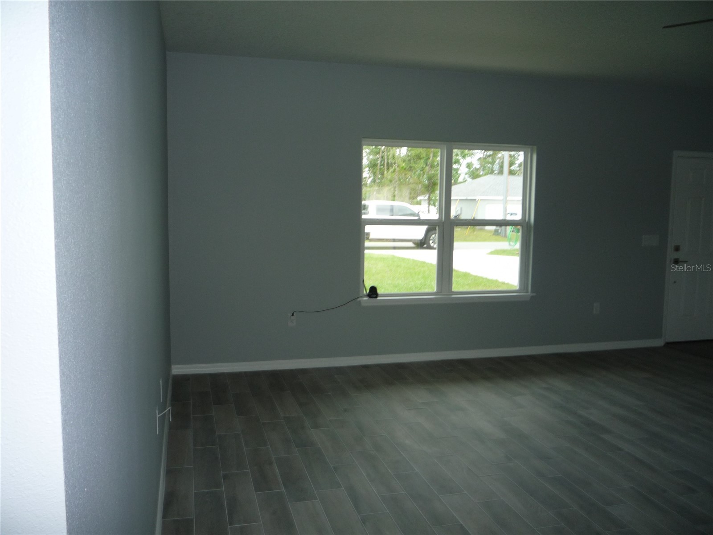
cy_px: 268
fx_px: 618
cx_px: 356
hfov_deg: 60.0
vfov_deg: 46.8
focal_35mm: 30
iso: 100
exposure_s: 1/100
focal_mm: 5.2
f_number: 3.3
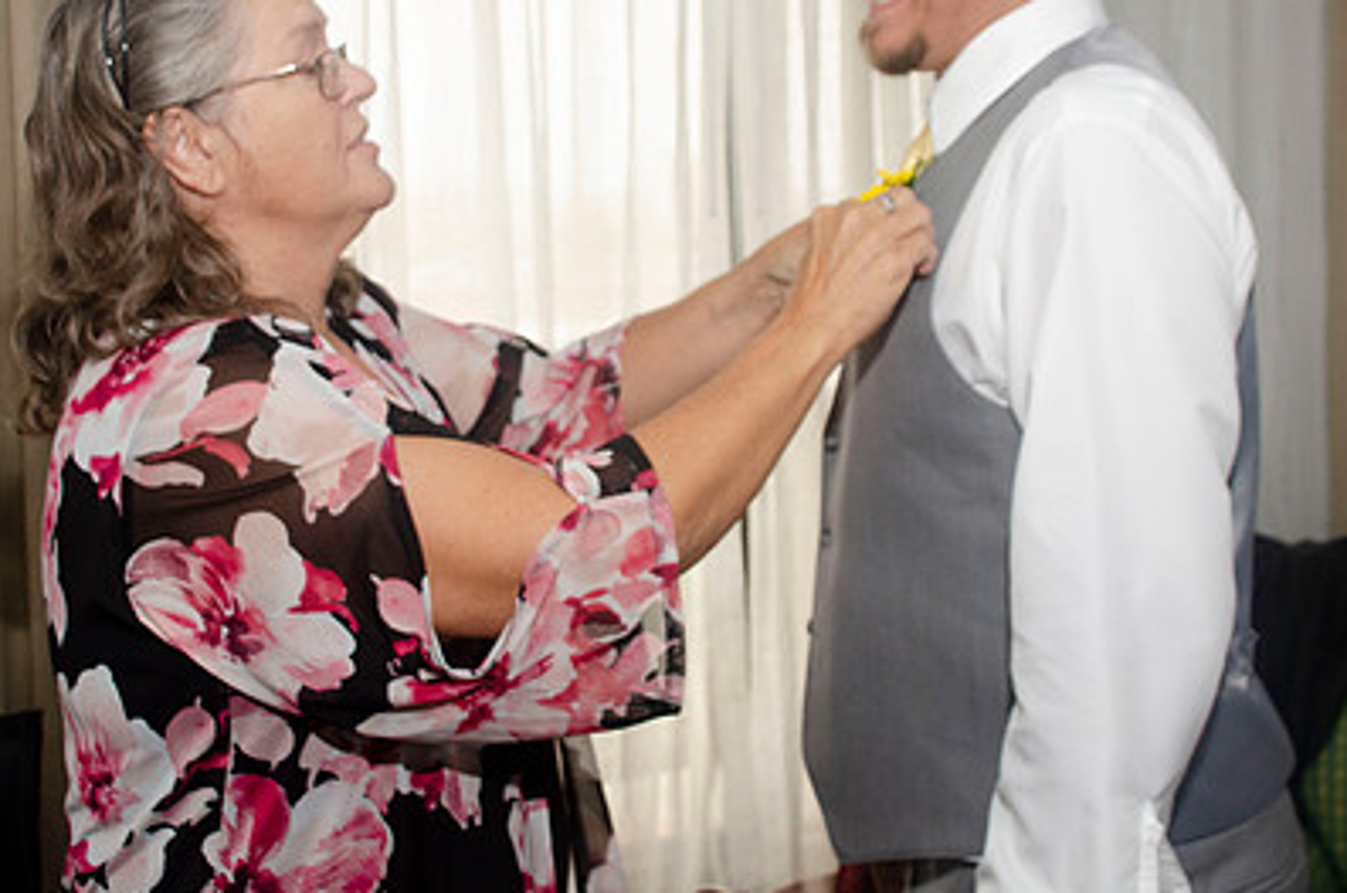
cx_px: 679
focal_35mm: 57
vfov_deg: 23.5
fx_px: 2128
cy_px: 272
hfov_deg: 35.1
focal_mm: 26
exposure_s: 1/250
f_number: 5.6
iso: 400
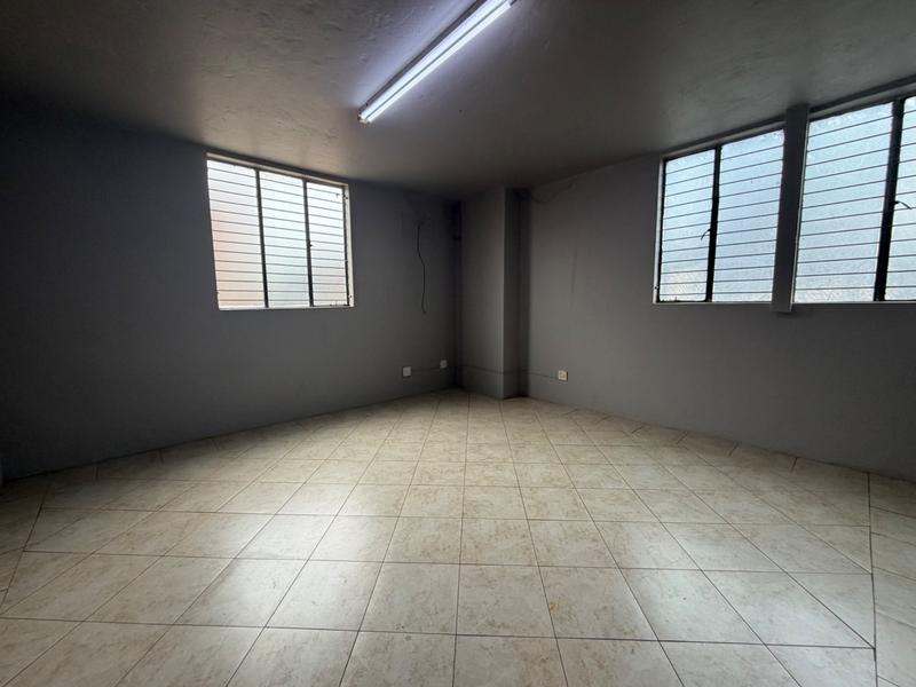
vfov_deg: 85.7
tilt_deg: -3.8
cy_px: 344
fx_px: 370
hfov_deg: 102.1
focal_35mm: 14
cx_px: 458
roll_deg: +1.2
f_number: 2.2
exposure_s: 1/121
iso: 125
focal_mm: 2.22
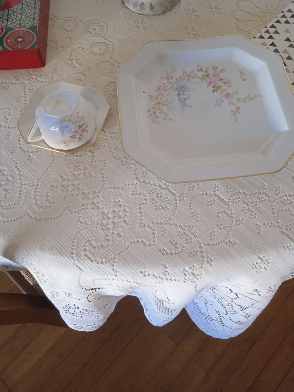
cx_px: 147
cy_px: 196
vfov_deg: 63.4
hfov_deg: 49.8
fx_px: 317
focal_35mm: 28
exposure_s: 1/33.3
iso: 463
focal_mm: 3.43
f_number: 2.2
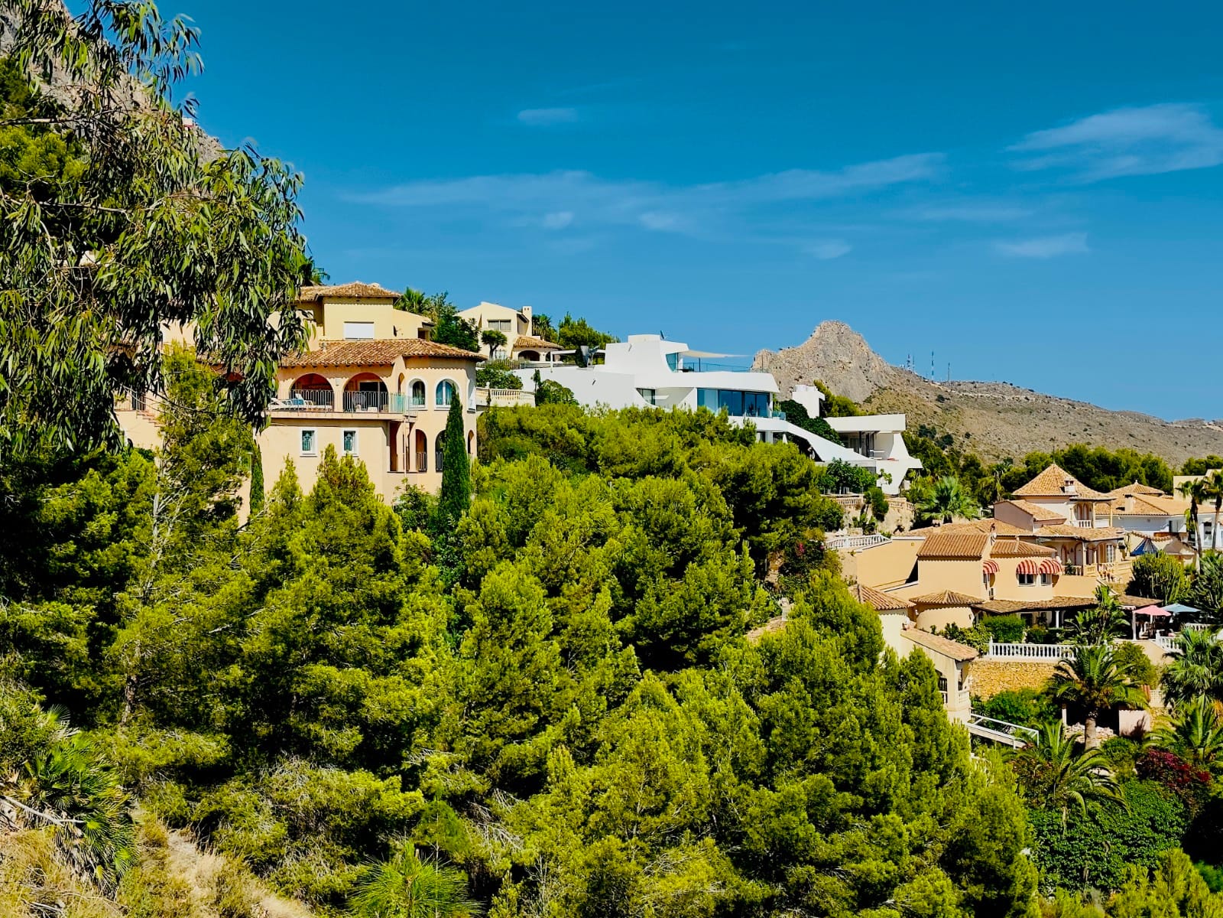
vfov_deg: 30.3
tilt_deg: +0.3
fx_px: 1696
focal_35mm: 48
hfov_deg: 39.7
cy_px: 459
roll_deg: +1.1
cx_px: 612
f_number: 1.78
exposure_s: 1/5263
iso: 64
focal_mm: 6.86
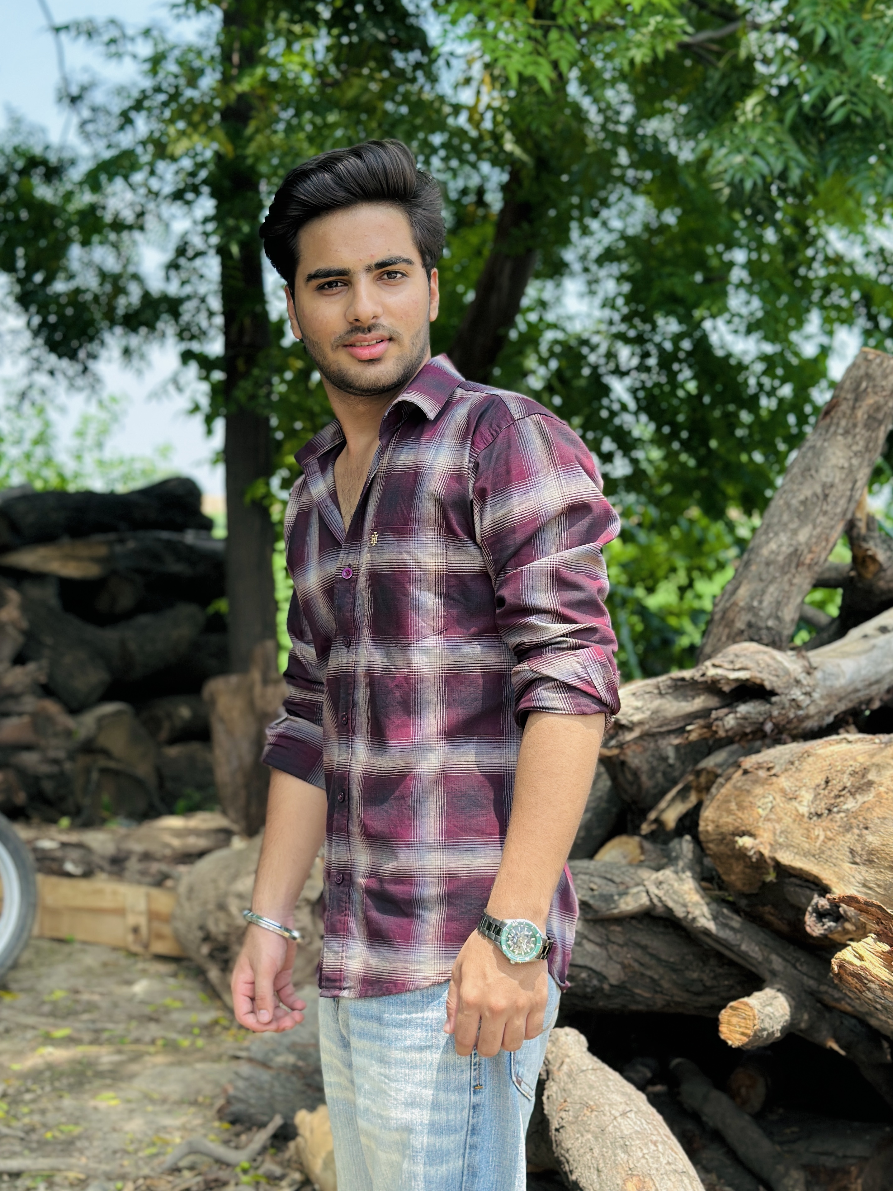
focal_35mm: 48
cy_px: 596
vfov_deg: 39.7
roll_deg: -1.2
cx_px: 446
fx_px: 1651
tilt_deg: -2.2
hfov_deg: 30.3
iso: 80
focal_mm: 6.86
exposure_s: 1/1145
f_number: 1.78
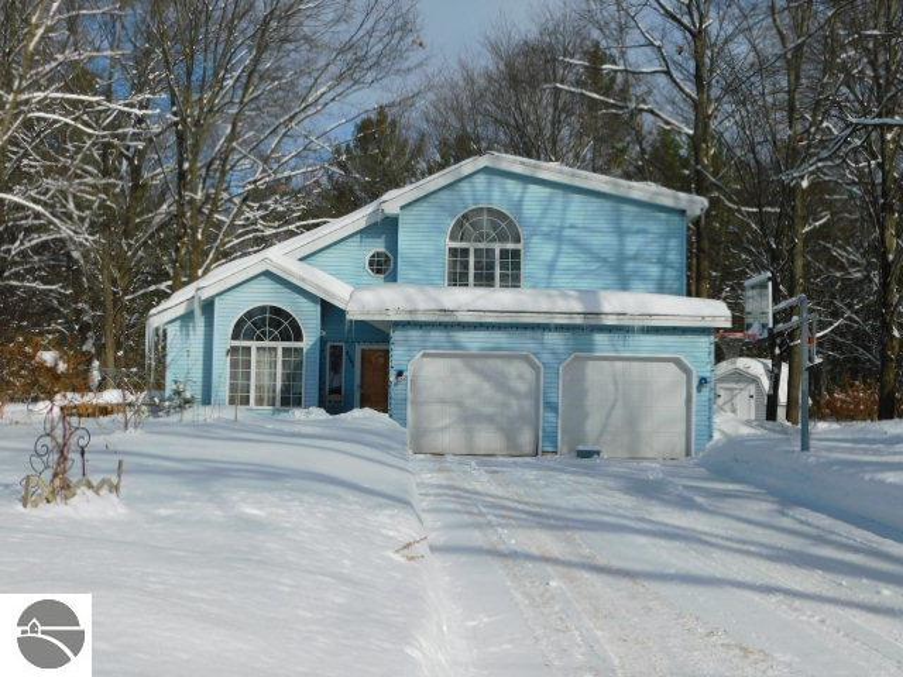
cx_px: 452
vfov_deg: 32.2
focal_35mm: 45
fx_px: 1174
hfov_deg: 42.1
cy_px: 338
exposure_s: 1/800
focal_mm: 8
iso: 125
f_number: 7.4
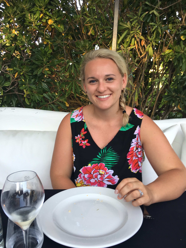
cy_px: 124
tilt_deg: -10.8
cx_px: 93
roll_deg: -0.6
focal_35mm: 29
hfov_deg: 48.2
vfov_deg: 61.7
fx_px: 208
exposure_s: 1/50
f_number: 2.2
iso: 32
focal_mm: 4.15
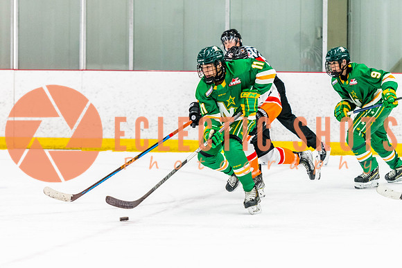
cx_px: 206
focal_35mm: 191
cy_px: 127
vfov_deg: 7.2
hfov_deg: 10.8
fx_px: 2129
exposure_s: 1/640
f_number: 2.8
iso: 1800
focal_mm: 135
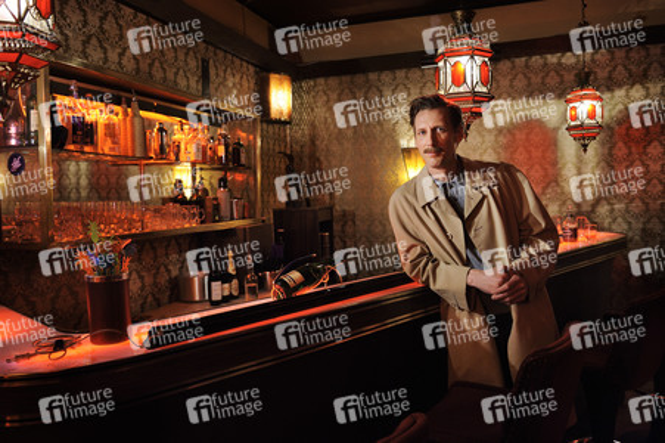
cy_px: 222
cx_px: 332
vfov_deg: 44.9
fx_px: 535
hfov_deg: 63.7
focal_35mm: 29
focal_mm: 29
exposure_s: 1/15
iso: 1600
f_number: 3.2
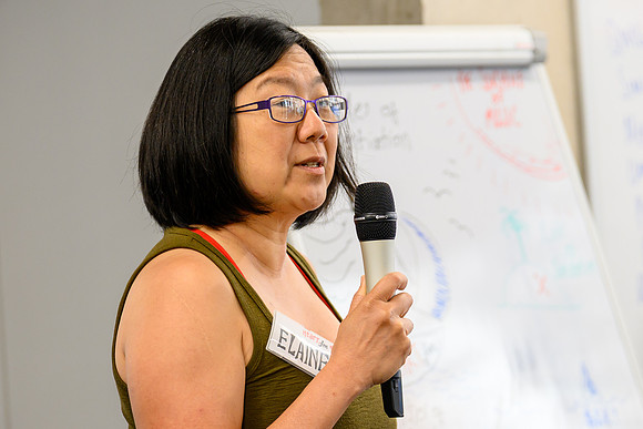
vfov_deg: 8.0
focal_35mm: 171
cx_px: 322
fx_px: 3053
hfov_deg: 12.0
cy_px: 214
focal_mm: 105
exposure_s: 1/250
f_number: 2.7
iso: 1100
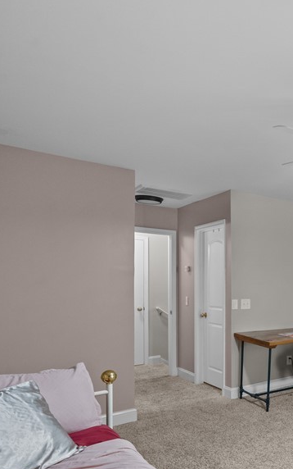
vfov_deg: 63.8
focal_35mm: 29
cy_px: 289
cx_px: 368
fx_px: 370
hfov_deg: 33.4
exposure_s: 1/25
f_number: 8
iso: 12800
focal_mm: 15
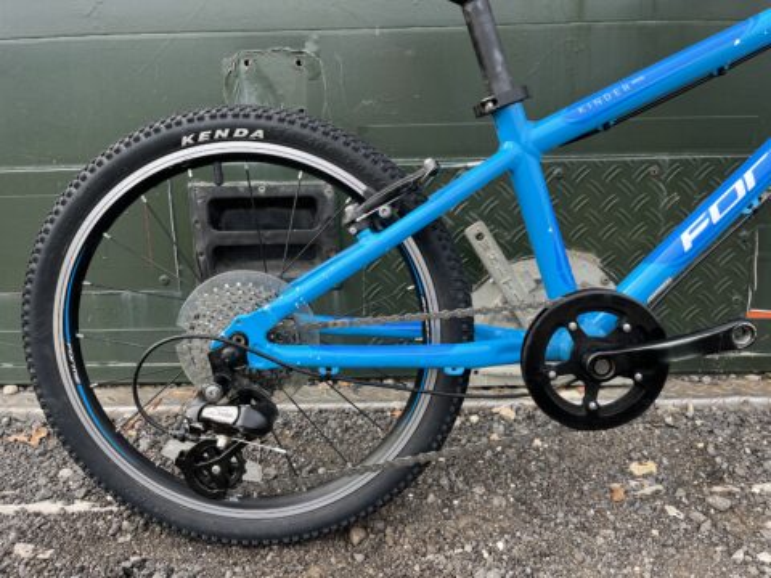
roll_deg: +3.3
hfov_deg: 67.3
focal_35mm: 26
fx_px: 579
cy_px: 289
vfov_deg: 53.1
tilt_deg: -14.2
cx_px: 386
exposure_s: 1/375
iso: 50
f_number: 1.6
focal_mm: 5.1
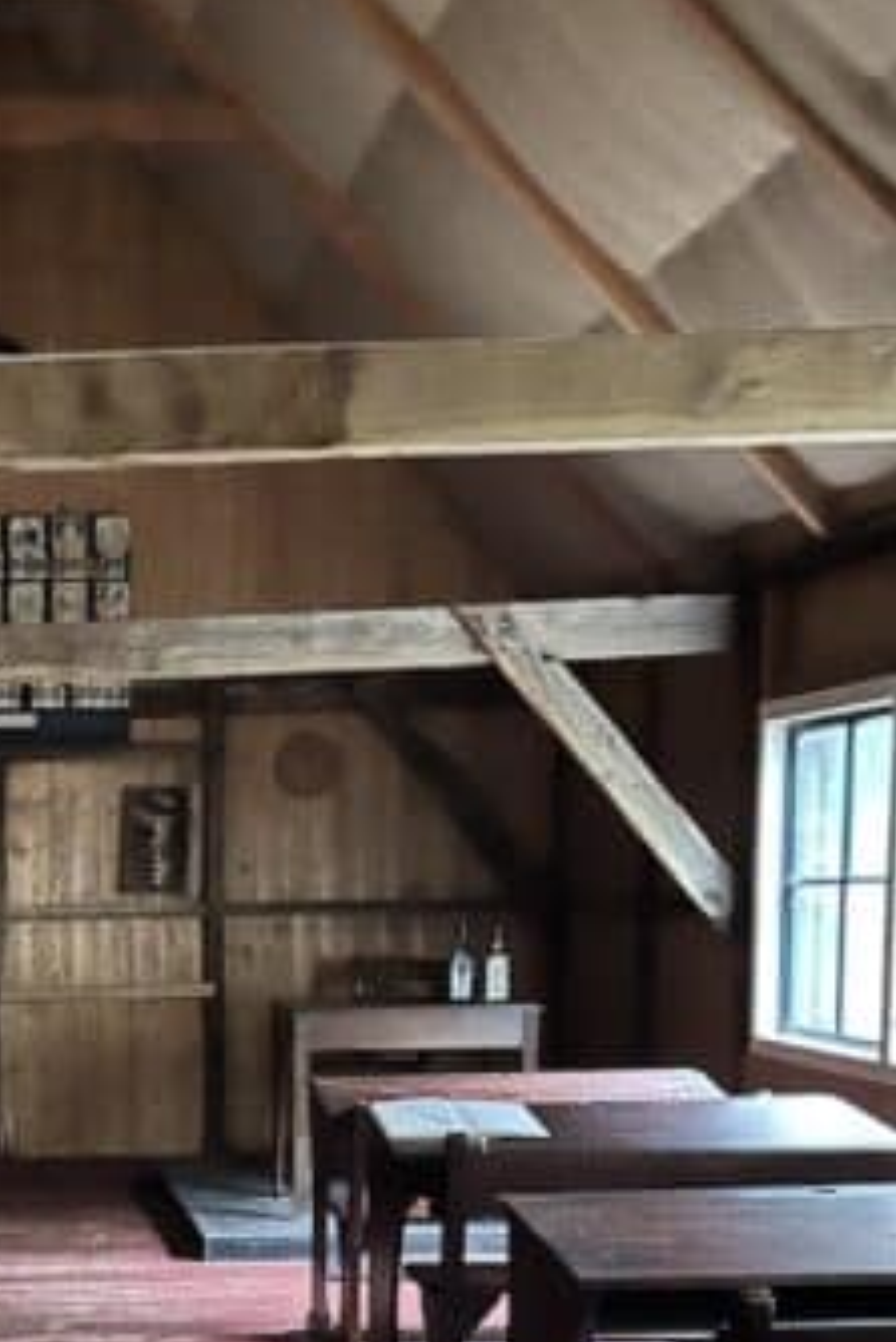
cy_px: 1117
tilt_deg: -6.1
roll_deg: +3.5
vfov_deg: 37.2
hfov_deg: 25.0
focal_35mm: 51
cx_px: -48
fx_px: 1902
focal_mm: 5.7
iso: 640
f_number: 1.5
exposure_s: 1/15
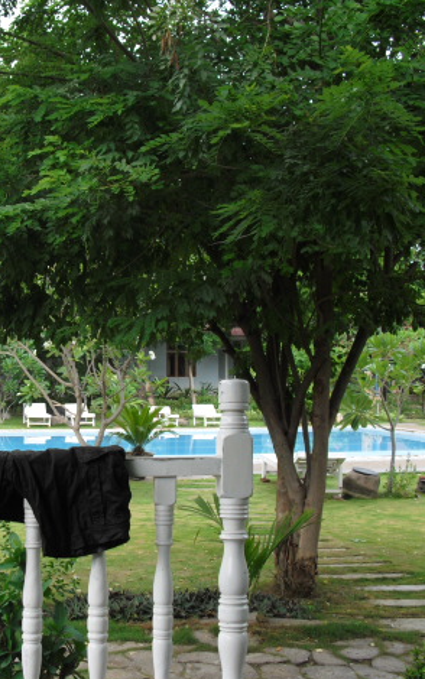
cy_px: 340
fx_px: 963
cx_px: 55
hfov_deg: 24.3
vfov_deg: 38.9
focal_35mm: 52
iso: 100
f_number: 3.1
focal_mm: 6.3
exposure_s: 1/250
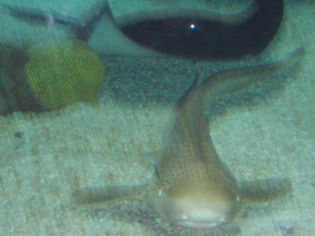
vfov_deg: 12.6
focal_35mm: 117
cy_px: 33
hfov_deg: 16.8
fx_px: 1064
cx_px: 158
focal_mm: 8
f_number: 2.8
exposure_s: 1/30
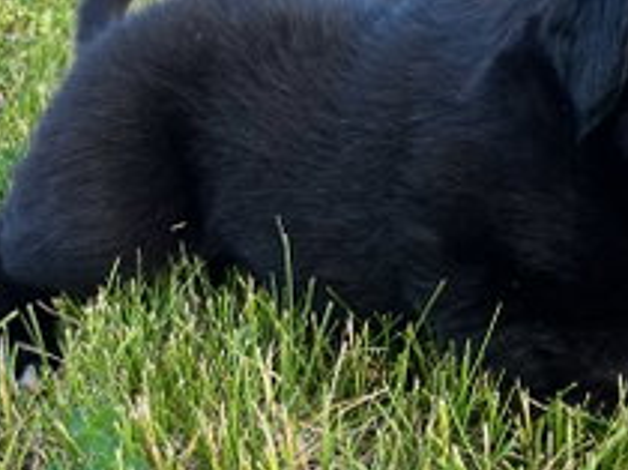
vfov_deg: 23.1
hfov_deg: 30.6
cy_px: 55
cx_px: 490
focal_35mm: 62
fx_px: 1124
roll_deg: -1.7
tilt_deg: -20.1
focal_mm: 5.1
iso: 40
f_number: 1.6
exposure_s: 1/259
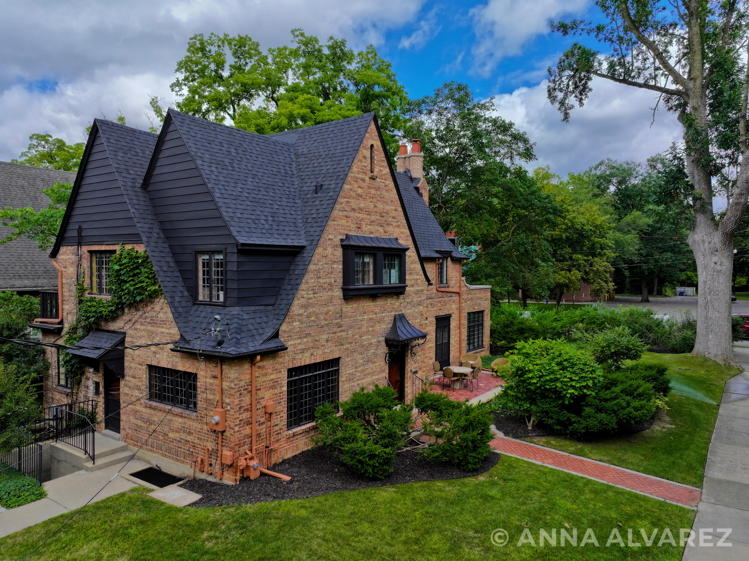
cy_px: 280
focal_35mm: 24
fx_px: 519
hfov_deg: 71.6
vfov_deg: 56.8
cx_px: 374
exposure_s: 1/120
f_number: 5
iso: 100
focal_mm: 12.29
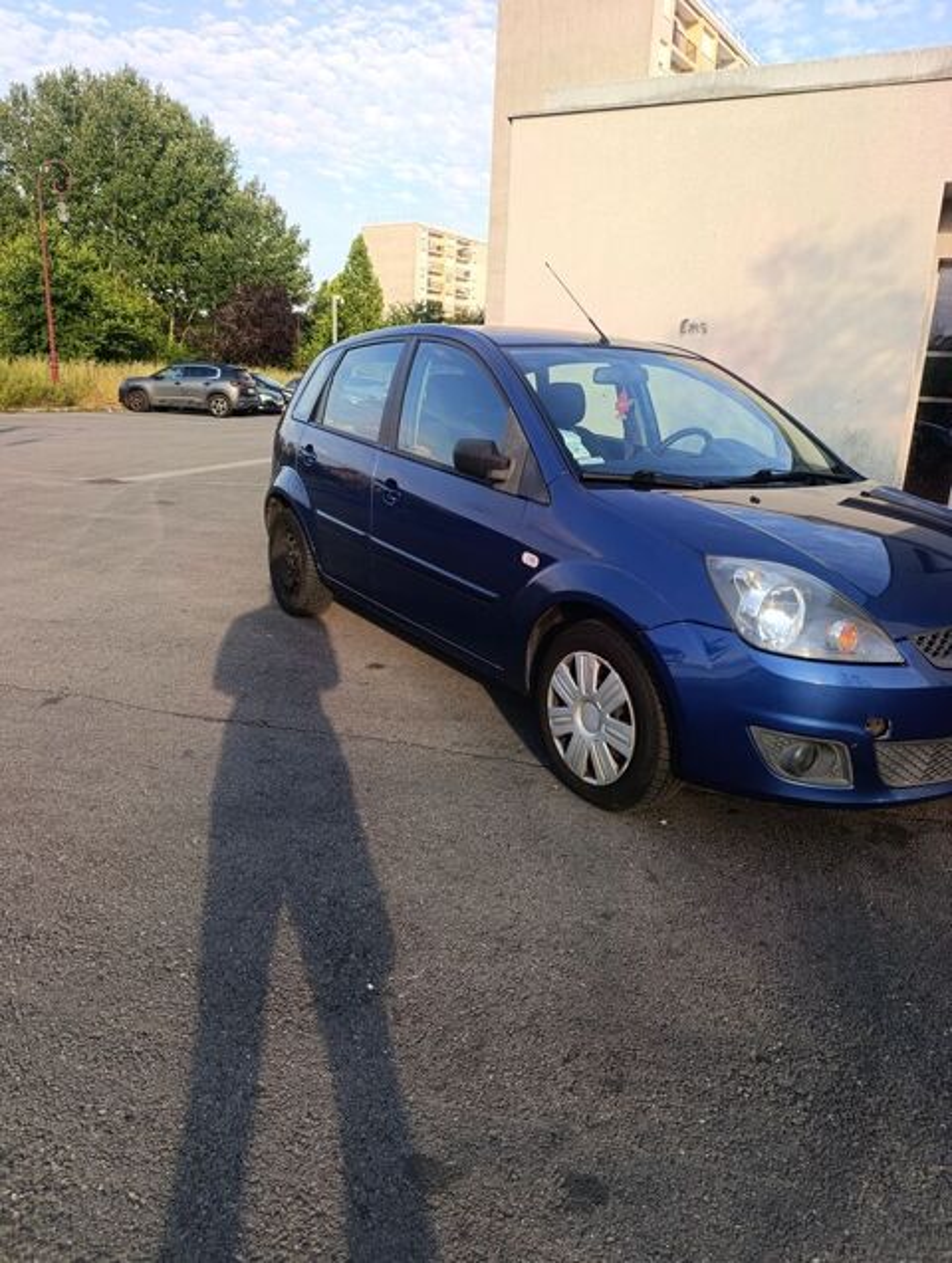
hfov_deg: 59.0
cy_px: 632
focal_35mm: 23
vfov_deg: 73.8
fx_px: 841
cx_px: 476
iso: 50
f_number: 1.6
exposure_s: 1/234
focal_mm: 6.14
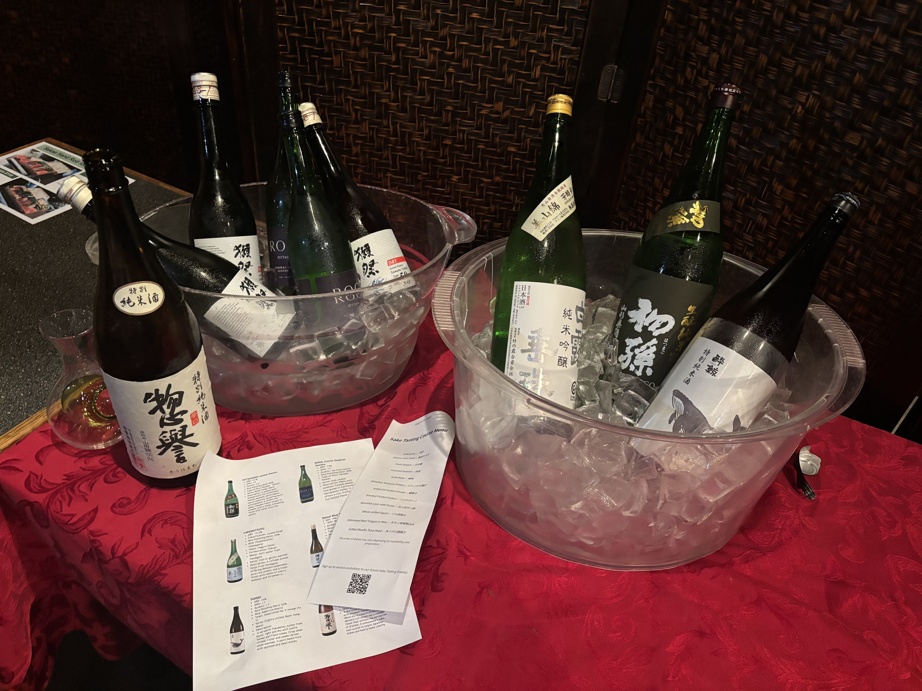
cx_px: 461
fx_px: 693
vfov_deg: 53.1
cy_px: 346
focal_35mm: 26
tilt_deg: -39.2
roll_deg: -6.1
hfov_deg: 67.3
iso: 500
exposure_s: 1/30
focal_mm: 5.96
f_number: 1.6
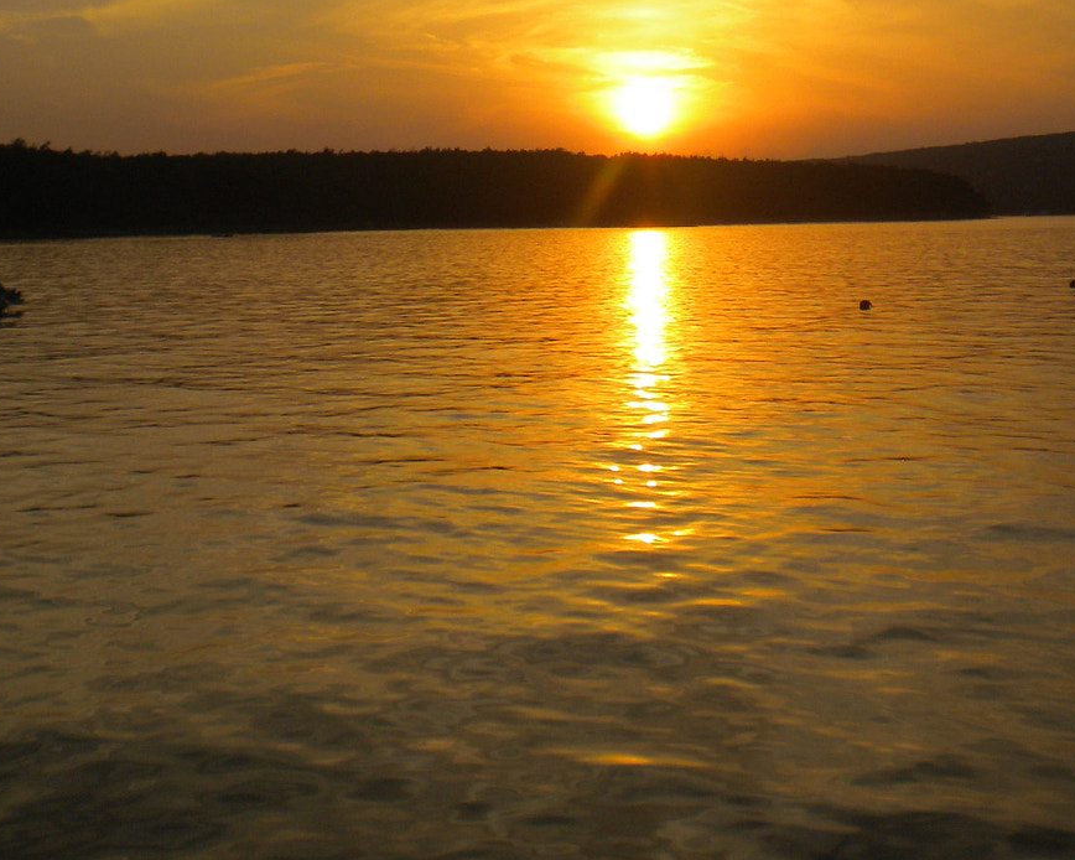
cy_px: 118
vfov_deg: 23.7
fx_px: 2004
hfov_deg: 30.0
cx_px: 635
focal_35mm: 63
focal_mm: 6.3
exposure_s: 1/931
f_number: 4.6
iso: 80
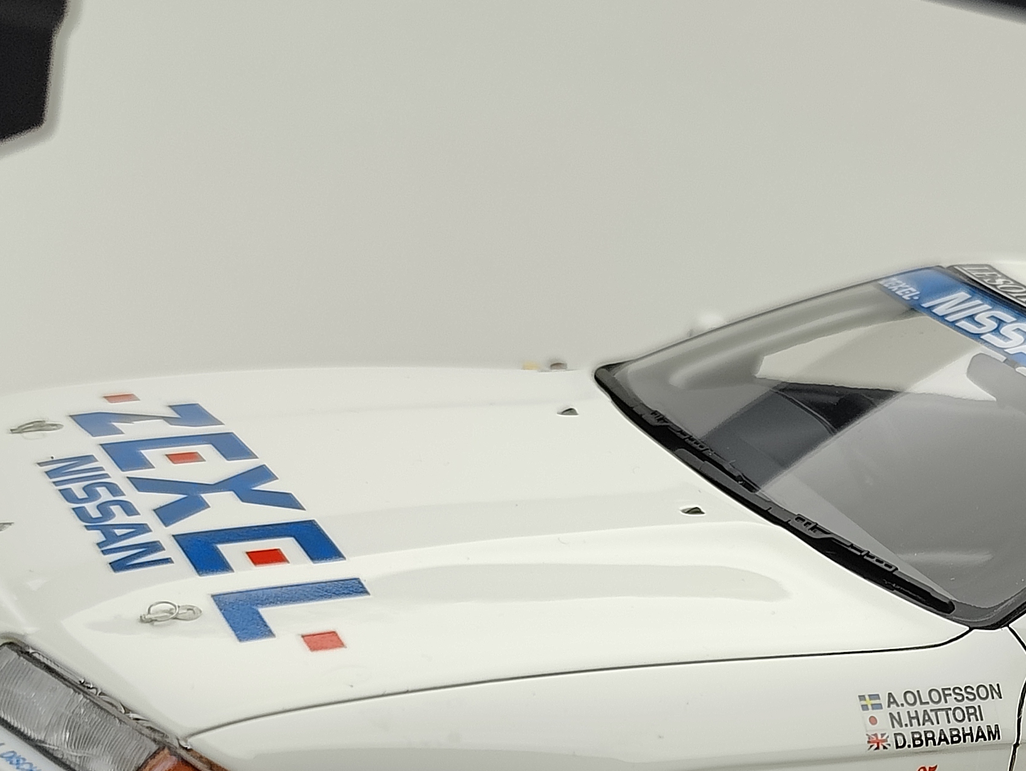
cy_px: 766
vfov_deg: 19.6
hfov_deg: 25.7
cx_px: 943
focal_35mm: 73
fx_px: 2165
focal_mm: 6.06
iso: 50
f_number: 1.8
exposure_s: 1/117
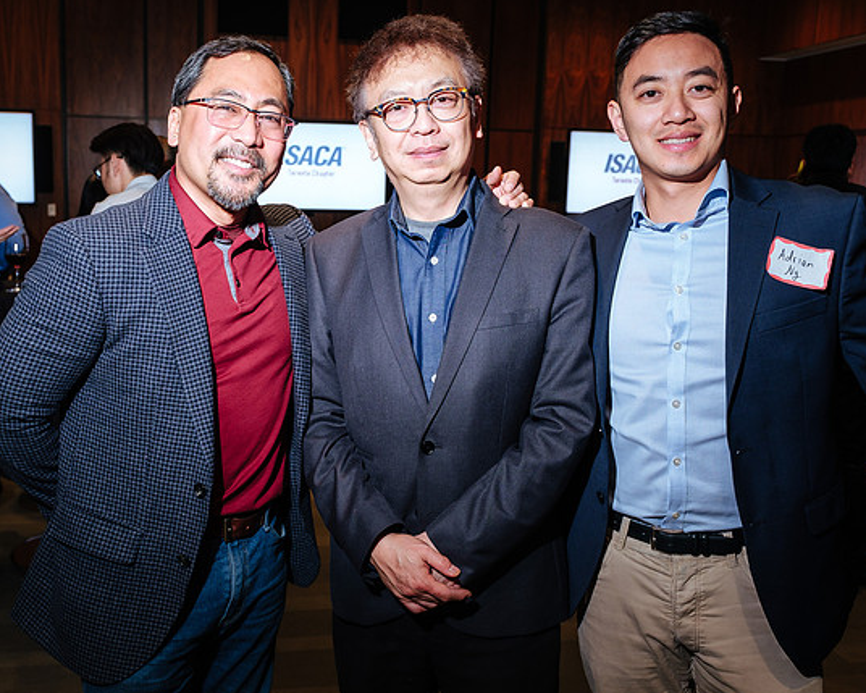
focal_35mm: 37
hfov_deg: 48.9
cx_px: 358
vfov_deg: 40.1
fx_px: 948
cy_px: 360
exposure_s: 1/60
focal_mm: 20
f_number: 4
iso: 640
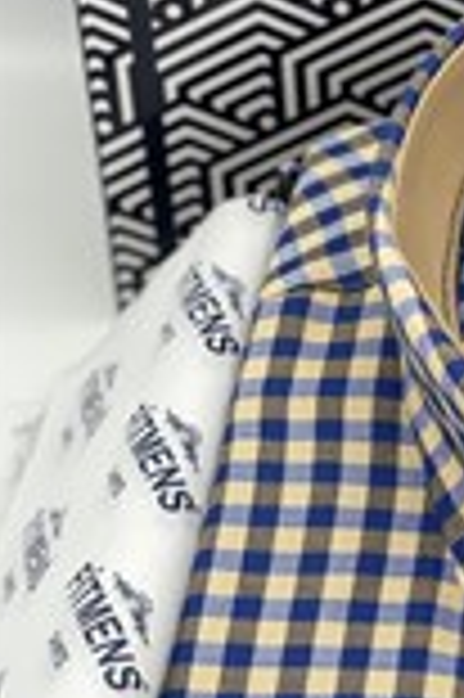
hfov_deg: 9.3
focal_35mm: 144
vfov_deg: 14.1
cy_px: 687
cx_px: 671
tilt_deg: -45.4
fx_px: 2790
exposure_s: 1/100
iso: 25
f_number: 2
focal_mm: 6
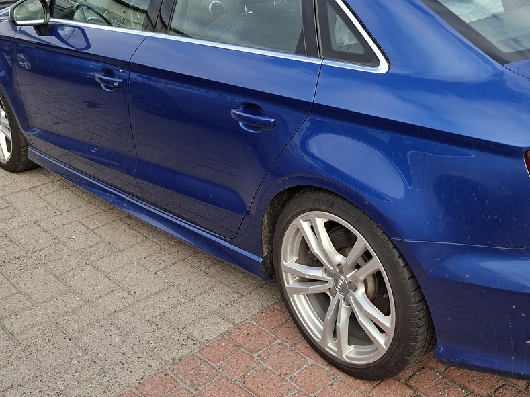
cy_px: 139
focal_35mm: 42
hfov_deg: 44.0
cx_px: 363
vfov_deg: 34.1
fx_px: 643
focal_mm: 5.54
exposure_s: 1/591
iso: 50
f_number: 1.8
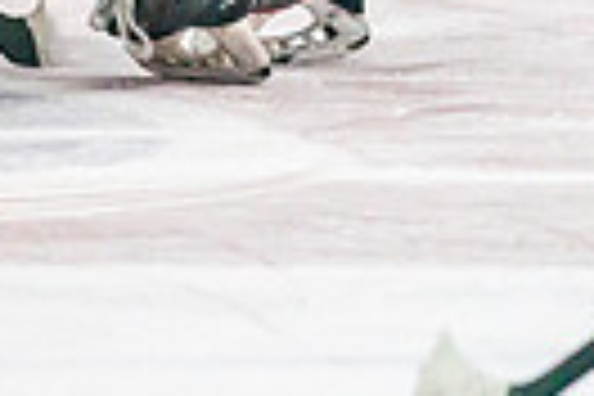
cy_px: -294
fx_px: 18116
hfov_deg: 1.9
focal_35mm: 1098
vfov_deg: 1.3
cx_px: -691
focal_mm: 200
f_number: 2.8
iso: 3200
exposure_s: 1/1250
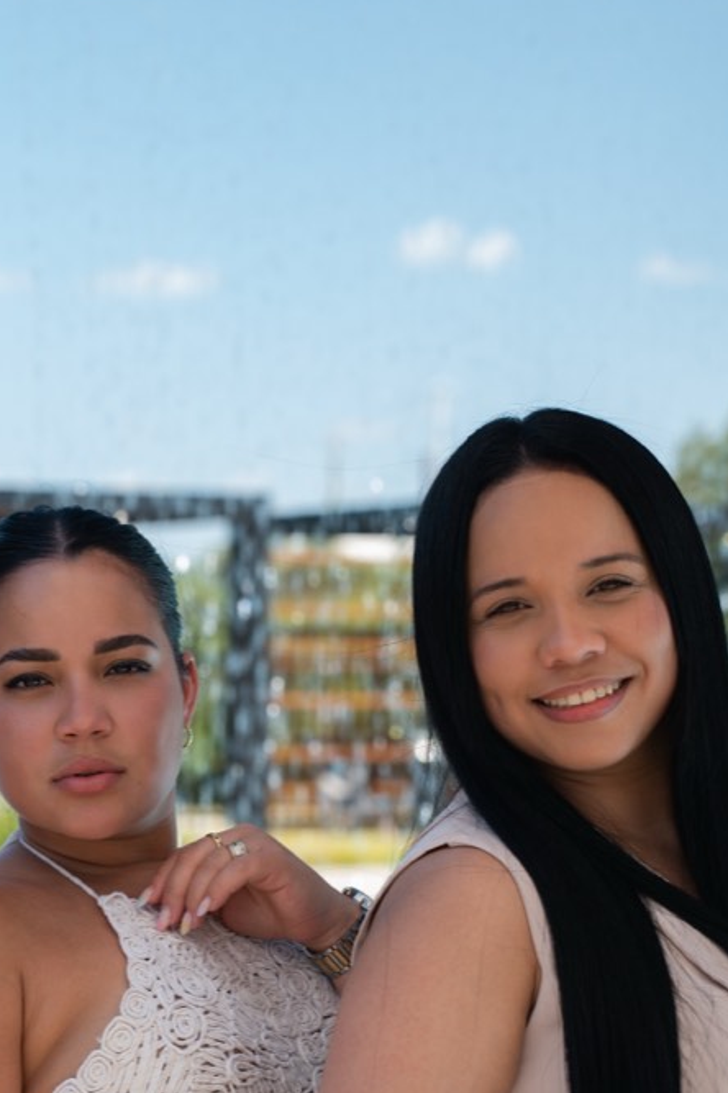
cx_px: 139
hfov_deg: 12.6
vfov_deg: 18.9
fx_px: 3279
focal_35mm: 108
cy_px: 765
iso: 80
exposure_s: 1/200
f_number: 2.8
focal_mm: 45
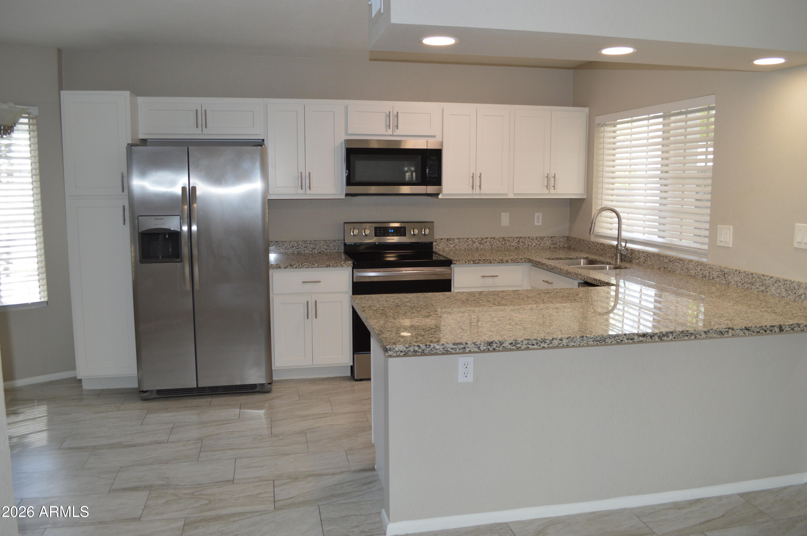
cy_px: 268
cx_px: 404
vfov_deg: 47.8
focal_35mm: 27
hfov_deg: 67.4
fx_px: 605
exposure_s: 1/100
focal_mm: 18
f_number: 4
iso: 400
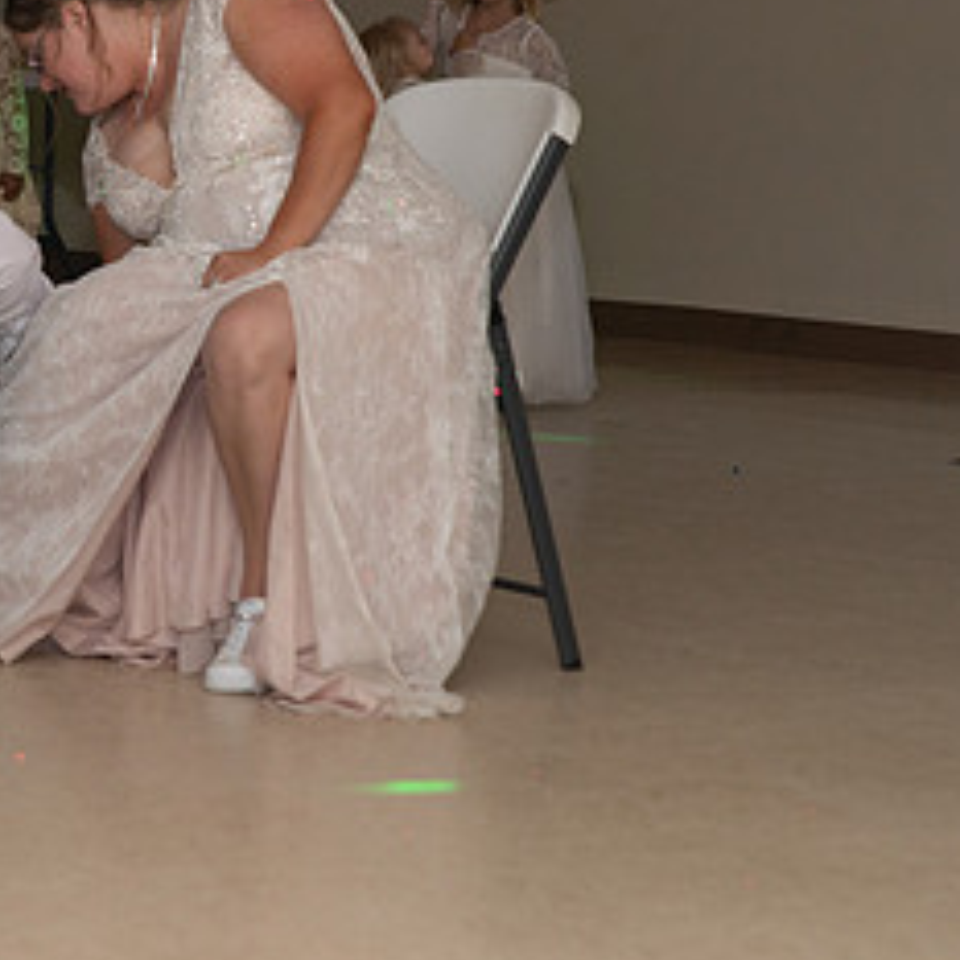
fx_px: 4644
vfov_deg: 11.8
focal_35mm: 148
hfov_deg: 11.7
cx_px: 99
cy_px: 237
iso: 800
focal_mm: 70
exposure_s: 1/125
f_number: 3.5
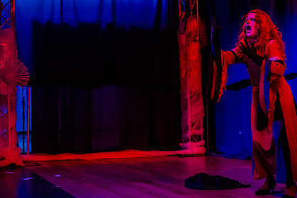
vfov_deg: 22.5
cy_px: 58
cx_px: 127
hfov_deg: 33.4
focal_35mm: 60
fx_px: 495
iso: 2500
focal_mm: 32
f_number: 2.8
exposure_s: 1/100
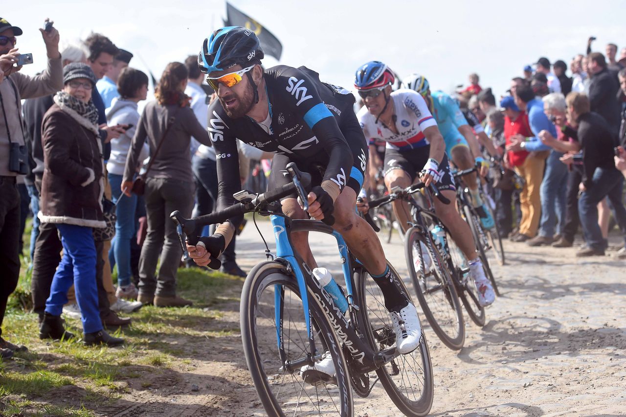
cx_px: 313
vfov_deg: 19.4
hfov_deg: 28.9
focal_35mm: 70
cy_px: 208
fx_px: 1217
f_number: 4.5
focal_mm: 70
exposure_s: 1/1600
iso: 320
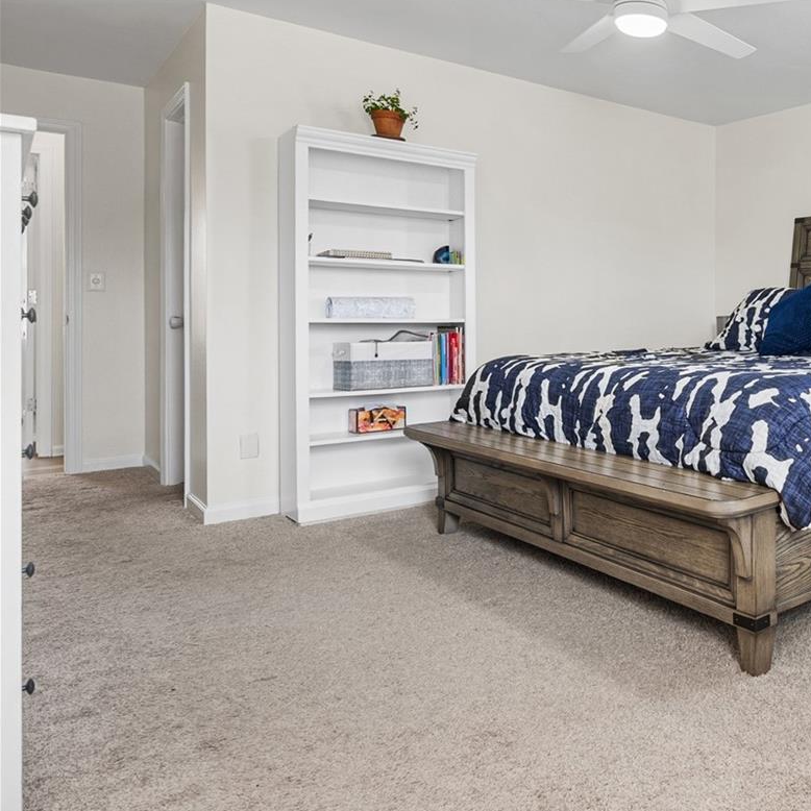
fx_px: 742
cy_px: 316
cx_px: 833
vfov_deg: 56.8
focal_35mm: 28
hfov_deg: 46.6
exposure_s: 1/1.25
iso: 200
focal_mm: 16
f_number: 8
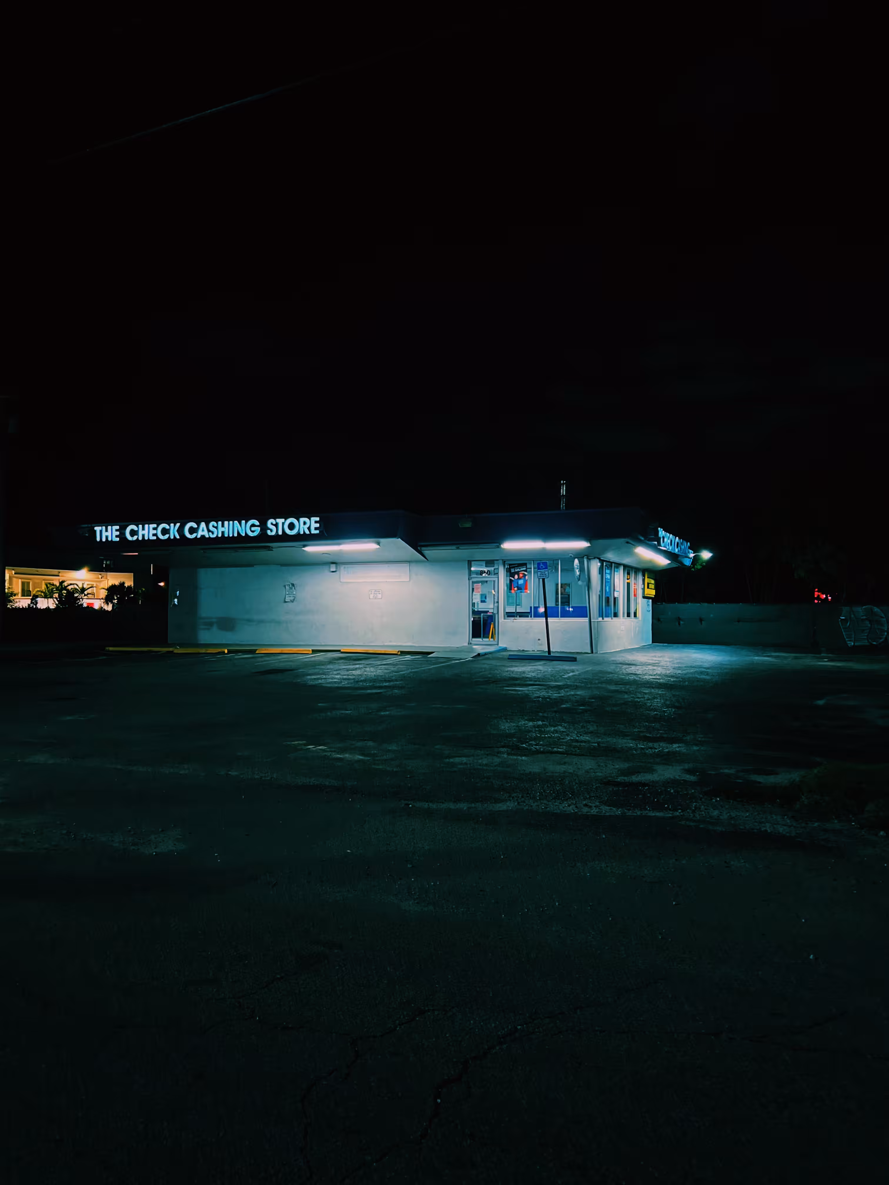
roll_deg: +1.0
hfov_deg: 53.1
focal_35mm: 26
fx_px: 890
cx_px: 444
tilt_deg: +1.0
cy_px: 592
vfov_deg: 67.3
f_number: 1.5
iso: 400
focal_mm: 5.7
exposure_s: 1/40
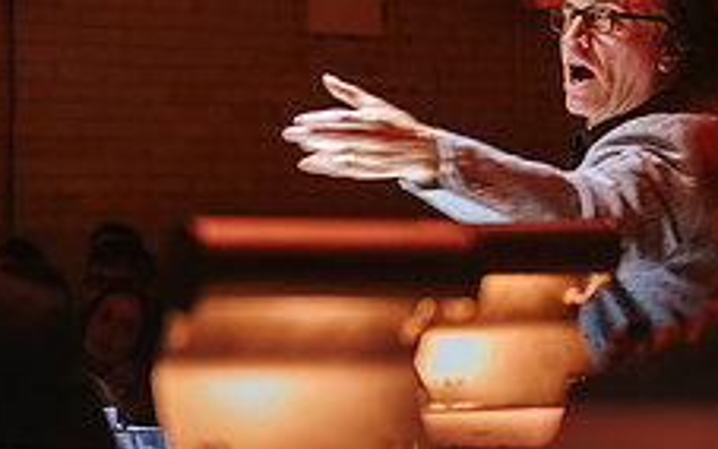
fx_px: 3562
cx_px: -38
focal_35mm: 182
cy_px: 153
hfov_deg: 11.4
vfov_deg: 7.2
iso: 1000
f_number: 2.8
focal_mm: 70
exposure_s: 1/40
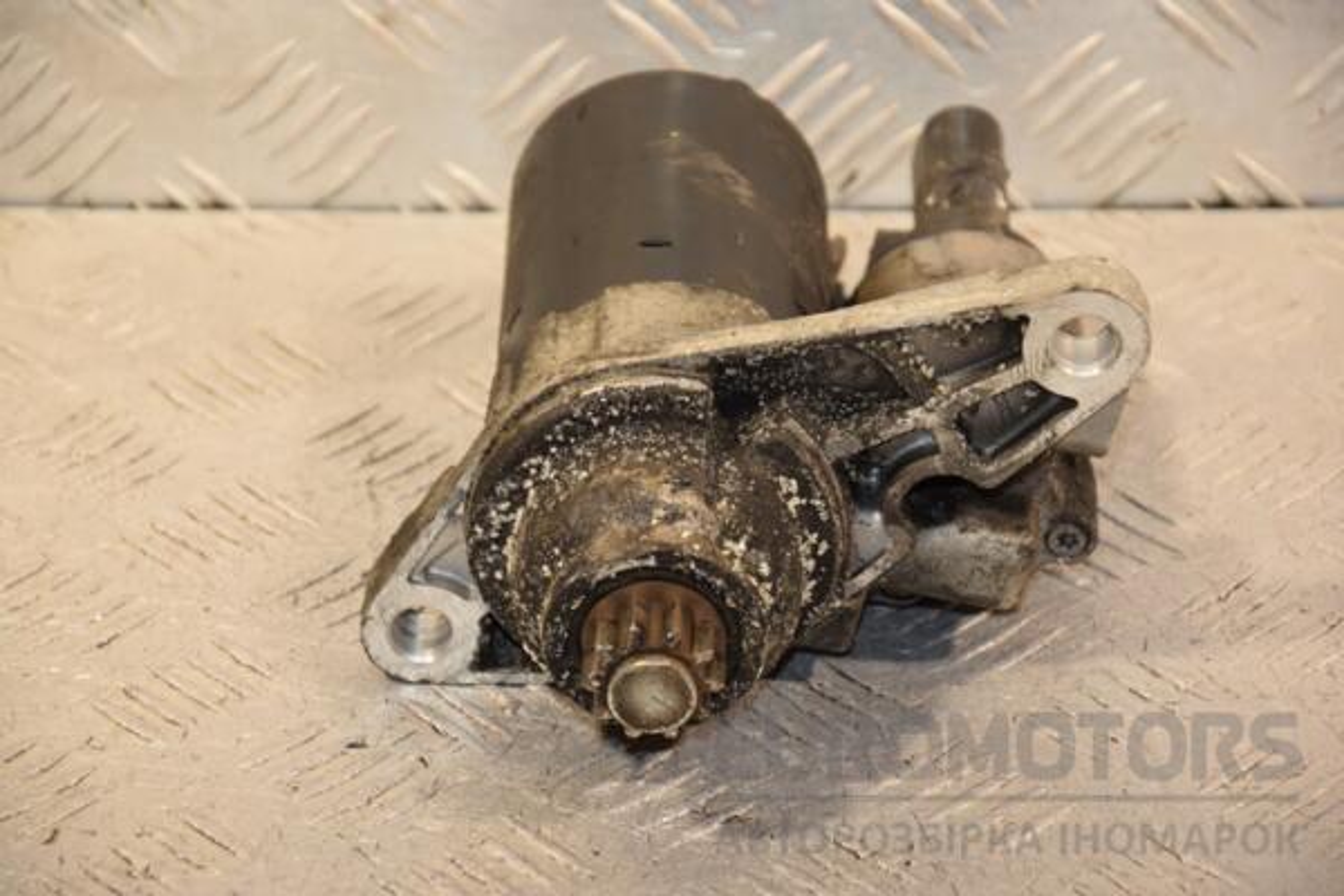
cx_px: 672
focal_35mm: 158
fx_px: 5880
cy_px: 448
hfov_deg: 13.0
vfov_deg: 8.7
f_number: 5.6
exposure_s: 1/200
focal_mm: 105
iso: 800
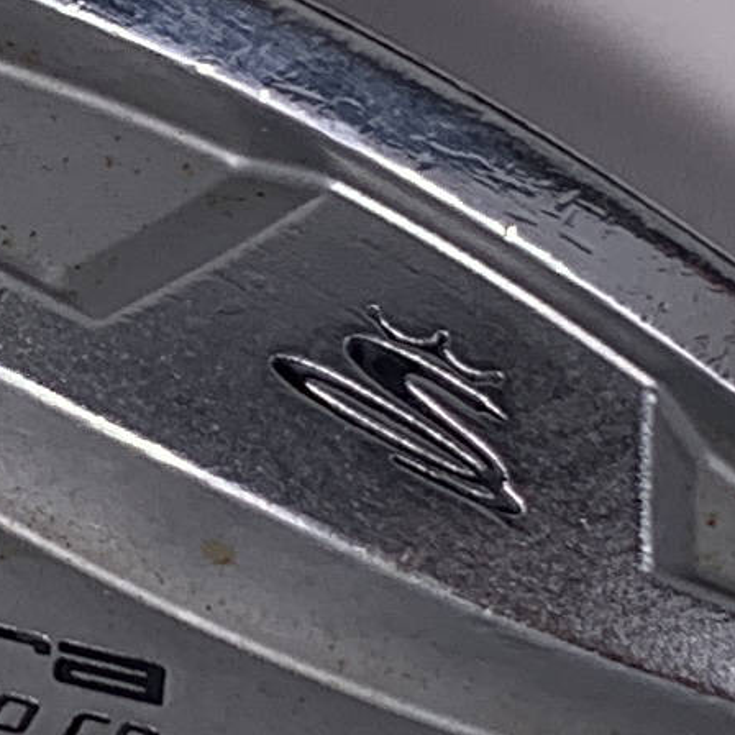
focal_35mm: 207
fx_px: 4973
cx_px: -115
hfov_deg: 8.4
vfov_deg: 8.4
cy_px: 197
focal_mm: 4.25
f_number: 1.8
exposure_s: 1/229
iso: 25
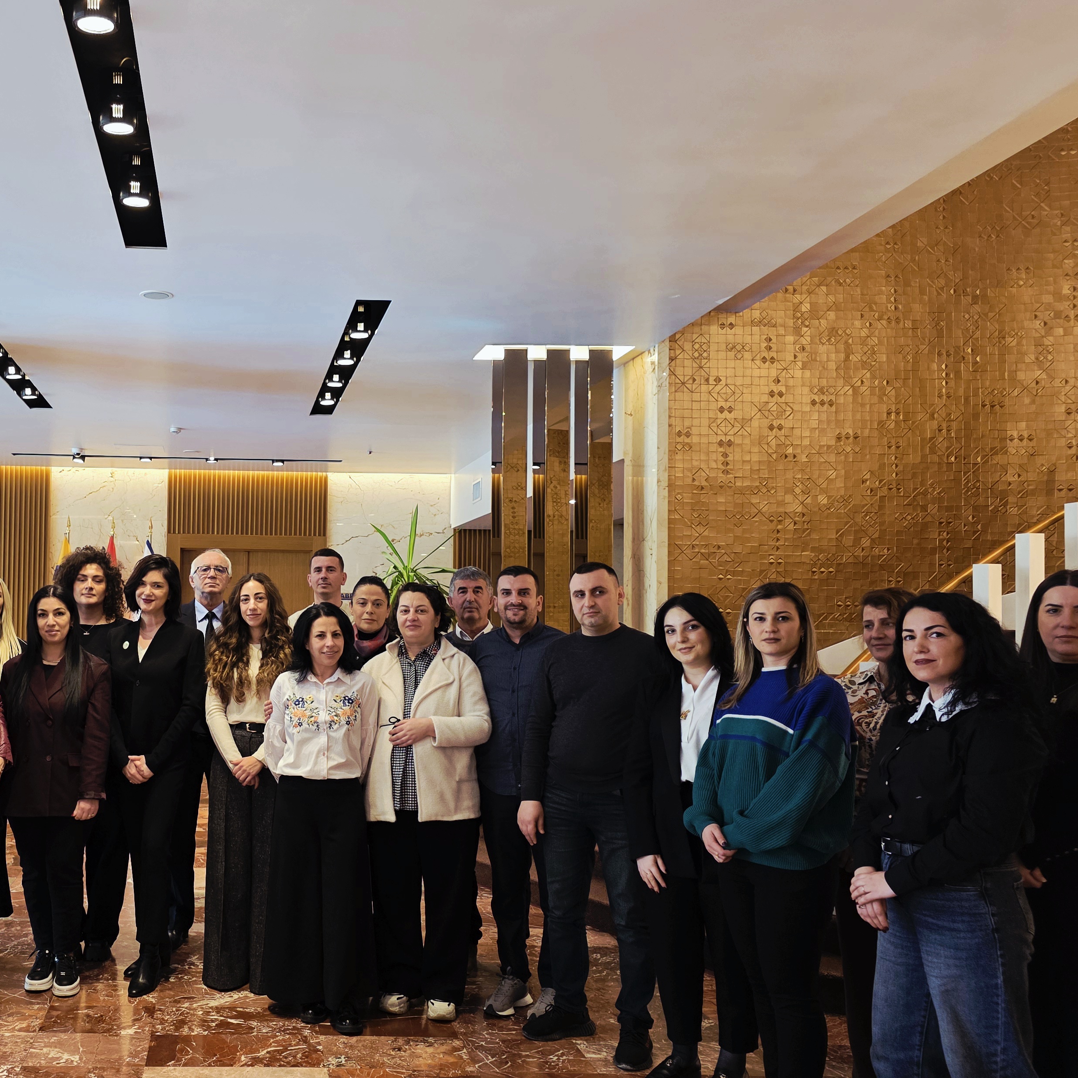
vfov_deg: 49.7
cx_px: 265
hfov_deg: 47.8
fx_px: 1163
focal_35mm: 33
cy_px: 578
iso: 400
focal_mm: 6.3
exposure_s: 1/101
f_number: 1.7
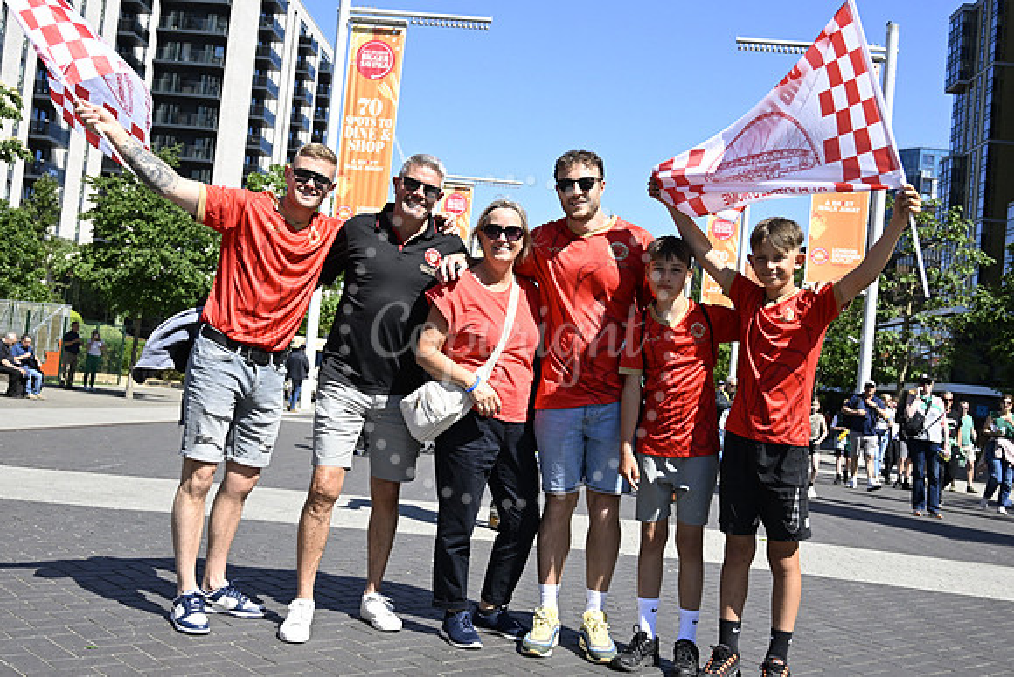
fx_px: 1014
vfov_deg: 36.9
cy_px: 338
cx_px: 507
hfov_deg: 53.1
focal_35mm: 36
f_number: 4
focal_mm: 24
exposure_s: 1/6400
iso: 1000
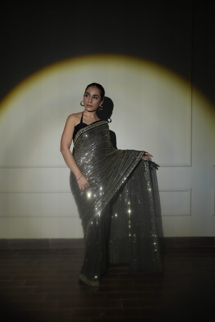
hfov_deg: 37.9
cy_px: 161
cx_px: 108
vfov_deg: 54.4
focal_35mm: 35
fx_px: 313
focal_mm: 35
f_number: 1.4
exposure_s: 1/100
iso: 800
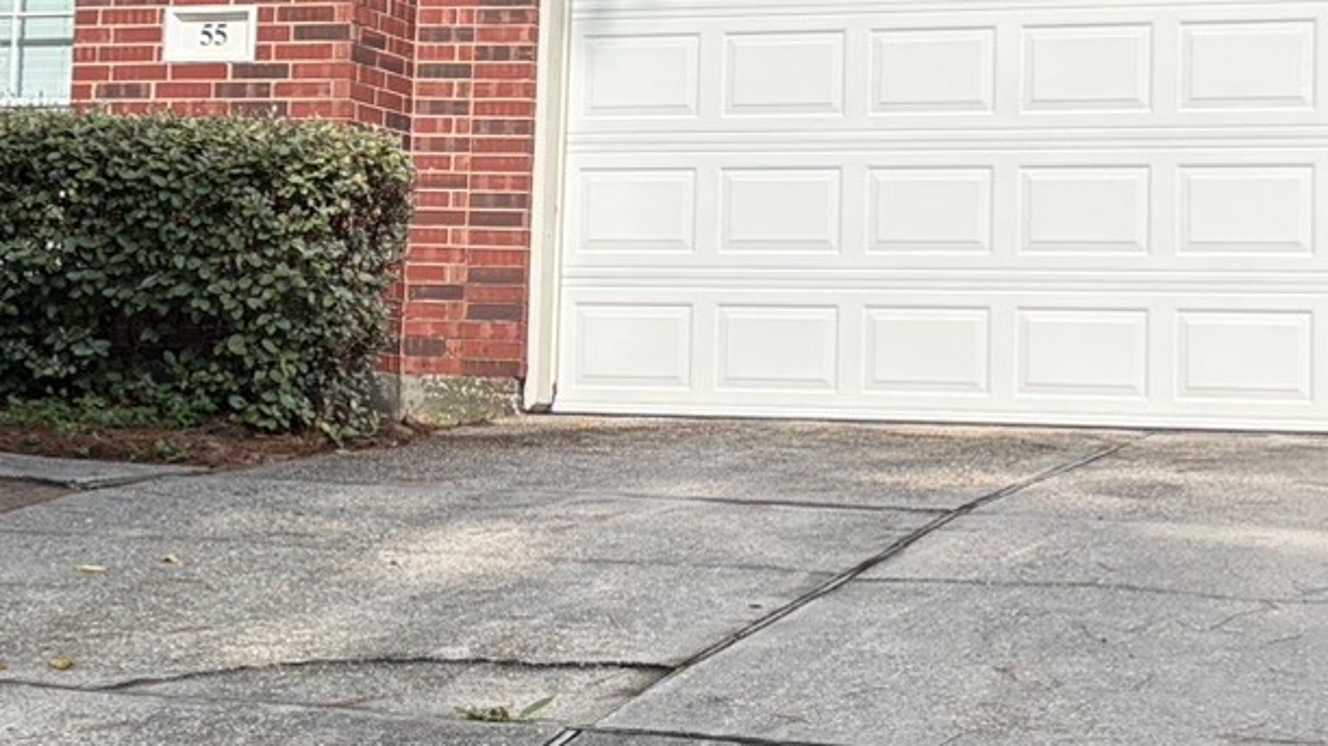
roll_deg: +1.0
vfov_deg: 12.7
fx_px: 3344
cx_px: 600
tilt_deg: +6.6
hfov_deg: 22.5
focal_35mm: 95
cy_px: 133
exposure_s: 1/1287
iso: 50
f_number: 1.6
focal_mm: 5.96
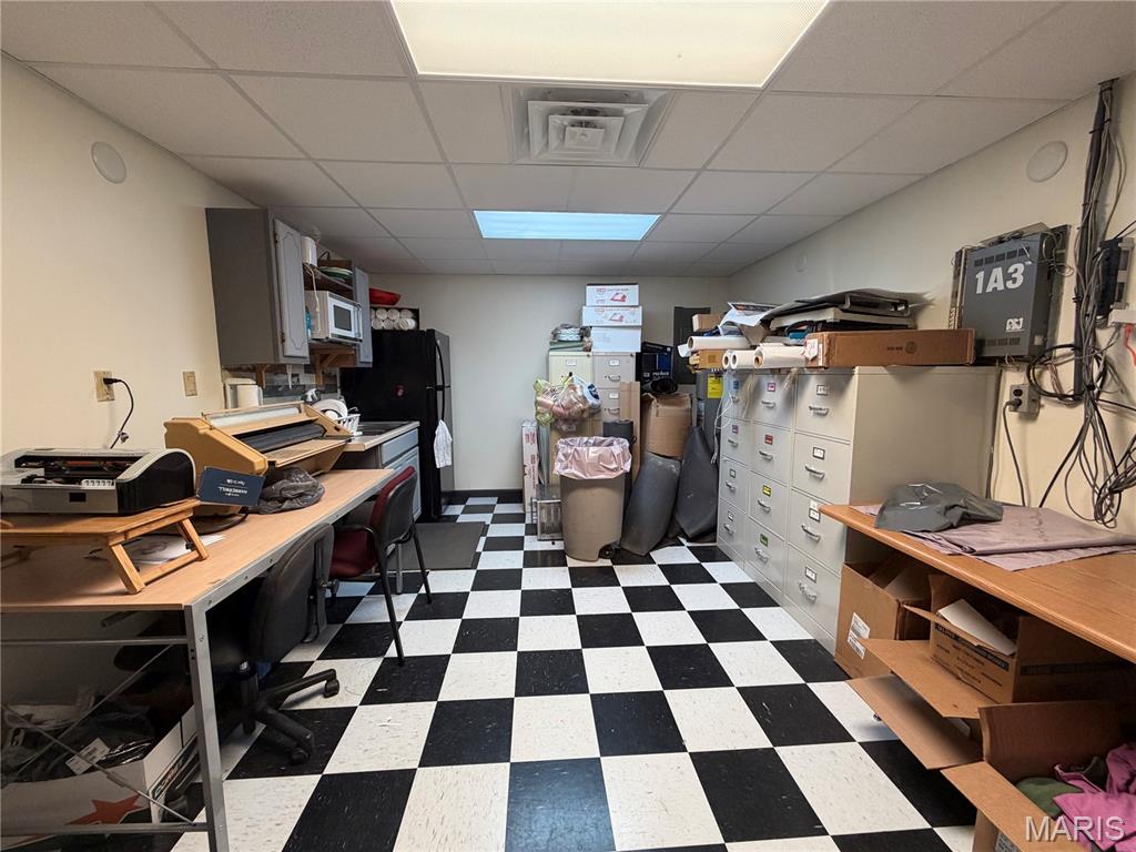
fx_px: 459
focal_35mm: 14
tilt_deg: -7.3
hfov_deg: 102.1
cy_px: 426
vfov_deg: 85.7
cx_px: 568
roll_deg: +0.0
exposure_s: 1/60
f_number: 2.2
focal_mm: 2.22
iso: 200
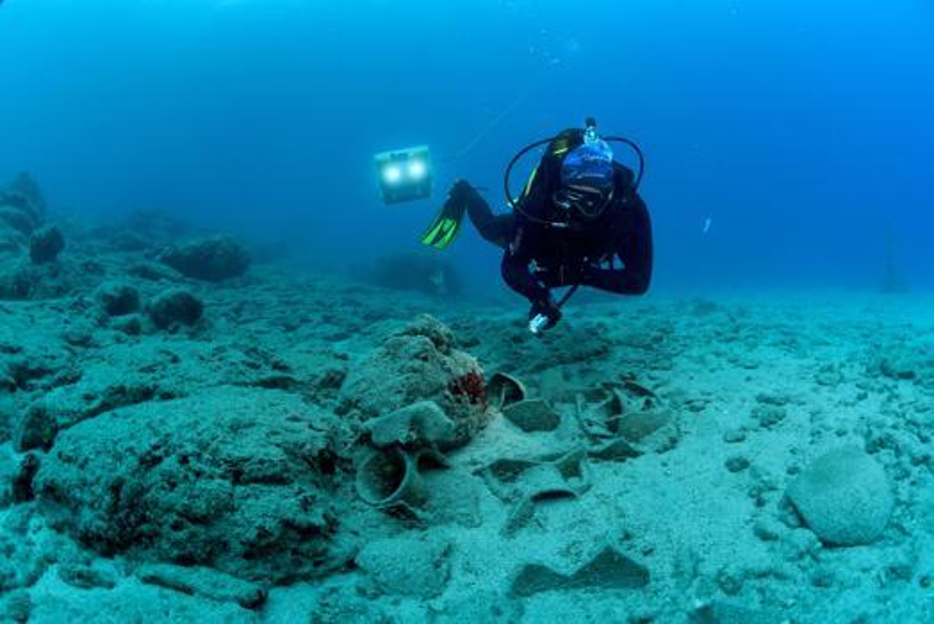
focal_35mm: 16
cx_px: 467
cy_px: 312
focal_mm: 16
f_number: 9
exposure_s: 1/160
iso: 200
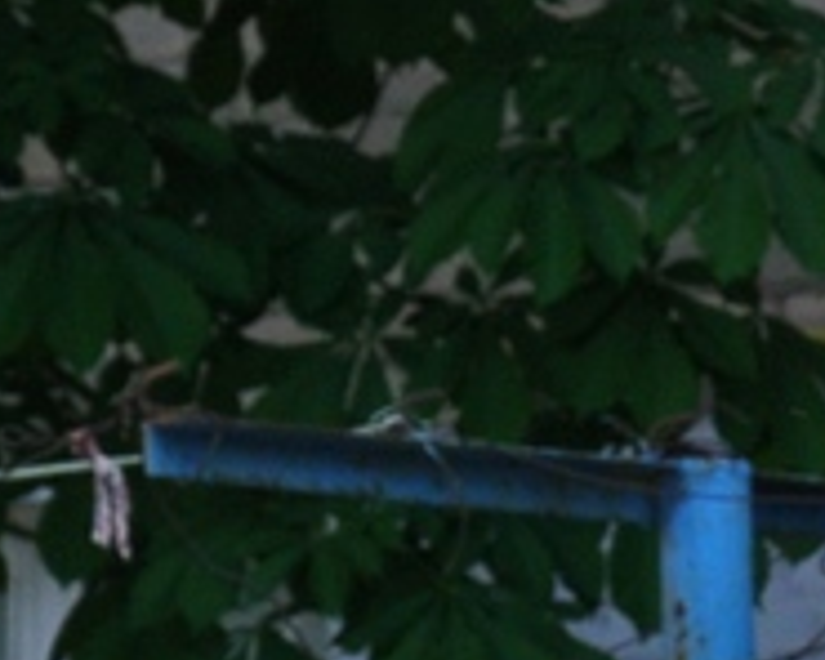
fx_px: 22903
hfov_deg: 2.1
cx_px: 749
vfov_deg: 1.6
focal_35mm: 938
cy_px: 1387
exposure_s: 1/320
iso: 100
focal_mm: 57.2
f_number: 4.2
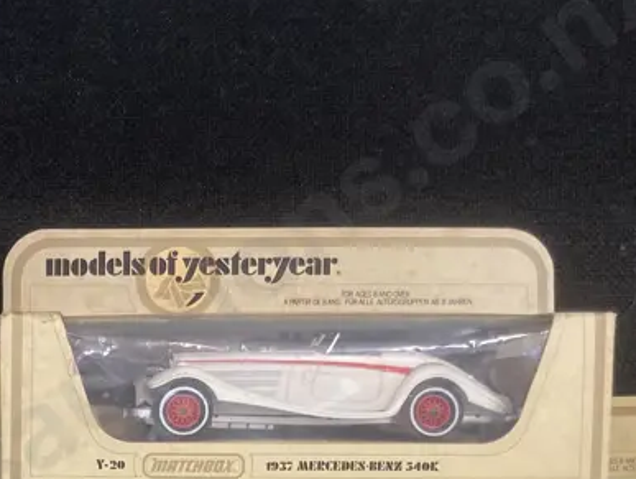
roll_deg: -0.6
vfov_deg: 19.3
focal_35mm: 74
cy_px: 484
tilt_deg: -4.0
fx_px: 1361
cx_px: -25
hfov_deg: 24.9
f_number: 1.8
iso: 200
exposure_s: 1/50
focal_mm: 3.99
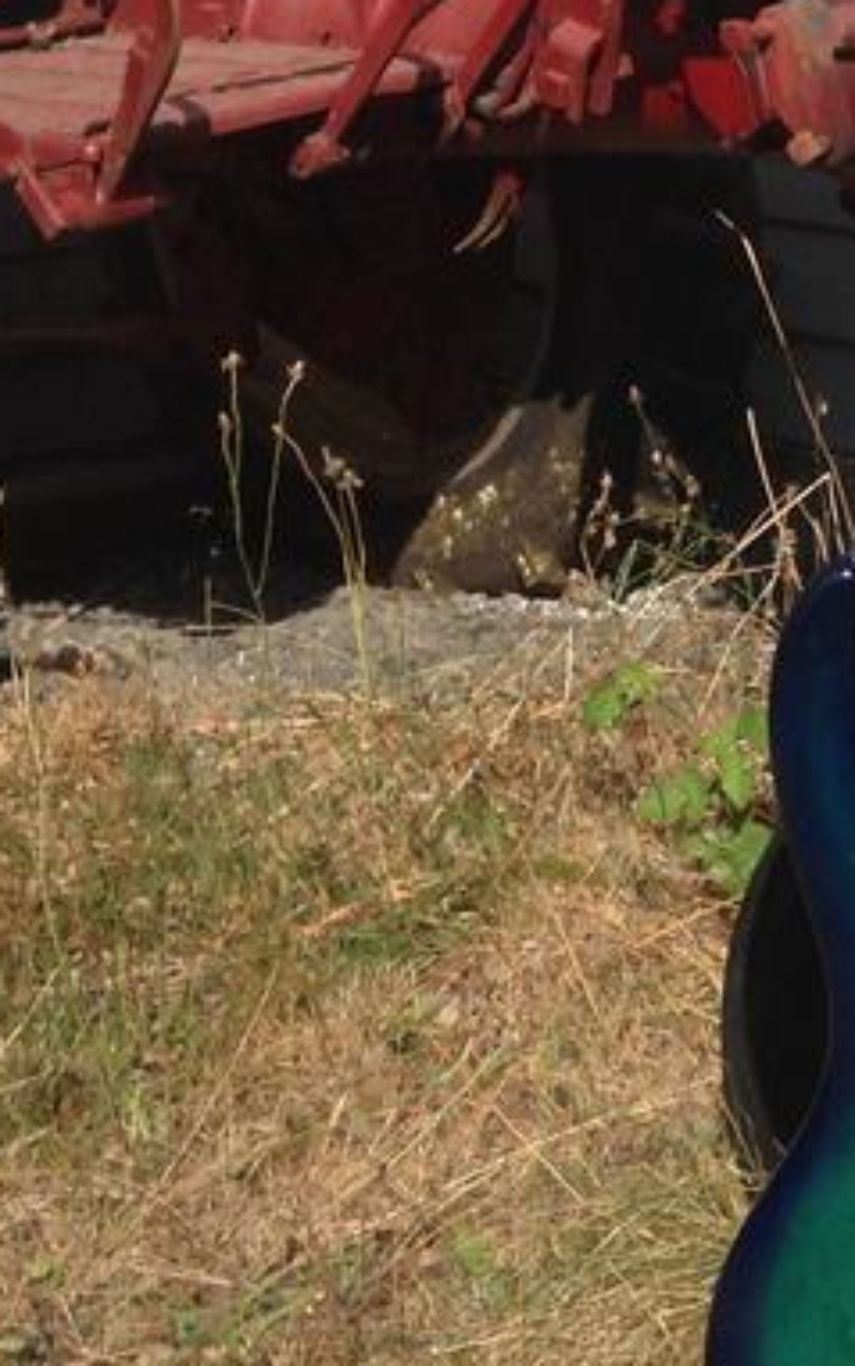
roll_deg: -1.7
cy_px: 418
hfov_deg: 13.1
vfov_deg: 21.1
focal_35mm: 98
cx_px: 896
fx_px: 3651
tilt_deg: -12.3
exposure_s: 1/982
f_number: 2.4
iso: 25
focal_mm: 3.3
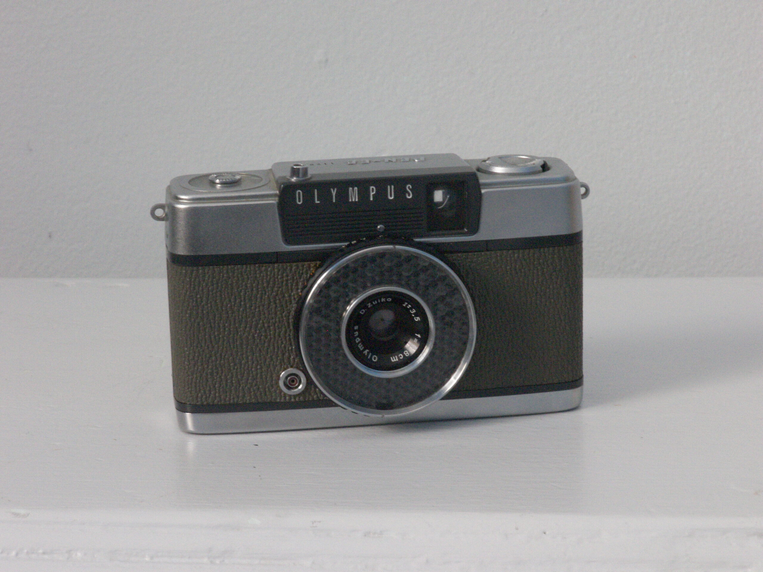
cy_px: 286
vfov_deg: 11.6
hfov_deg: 15.4
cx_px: 382
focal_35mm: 128
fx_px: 2821
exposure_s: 1/20
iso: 400
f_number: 8
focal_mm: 26.9
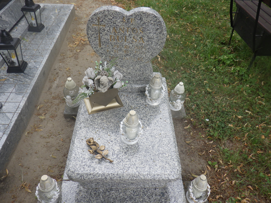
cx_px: 136
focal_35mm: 28
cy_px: 102
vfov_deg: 49.7
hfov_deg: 63.4
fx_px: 219
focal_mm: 5
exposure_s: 1/125
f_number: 3.5
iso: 125
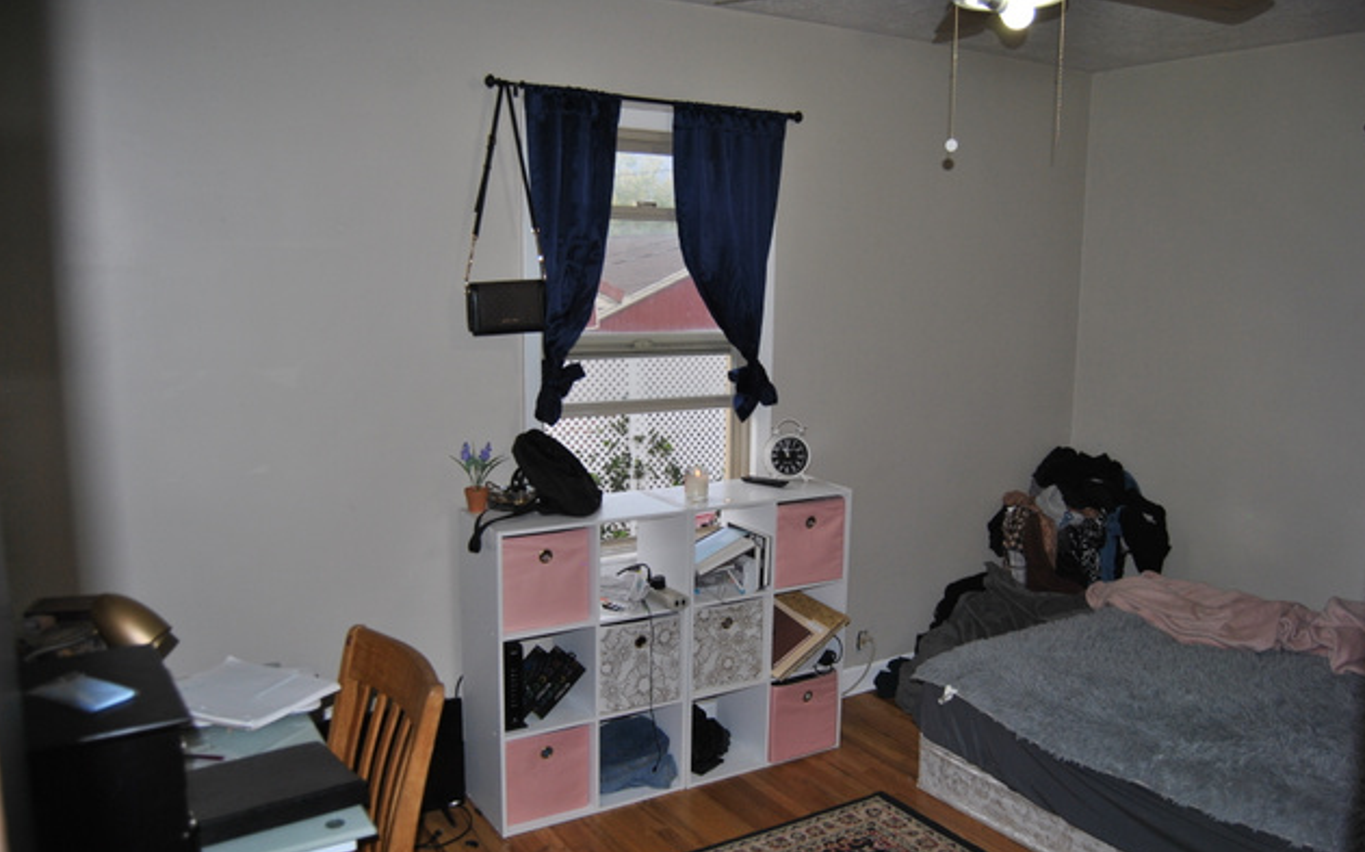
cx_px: 687
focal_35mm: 28
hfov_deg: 66.5
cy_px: 457
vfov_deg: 44.5
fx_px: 1041
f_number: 3.5
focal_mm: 18
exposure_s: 1/60
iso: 200
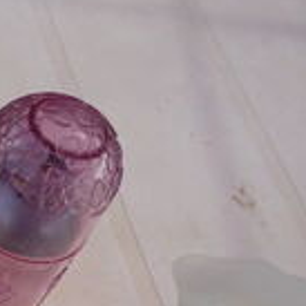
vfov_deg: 19.7
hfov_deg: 16.9
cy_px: 248
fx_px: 870
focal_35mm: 87
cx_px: -221
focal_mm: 4.7
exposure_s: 1/500
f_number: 3.3
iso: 100
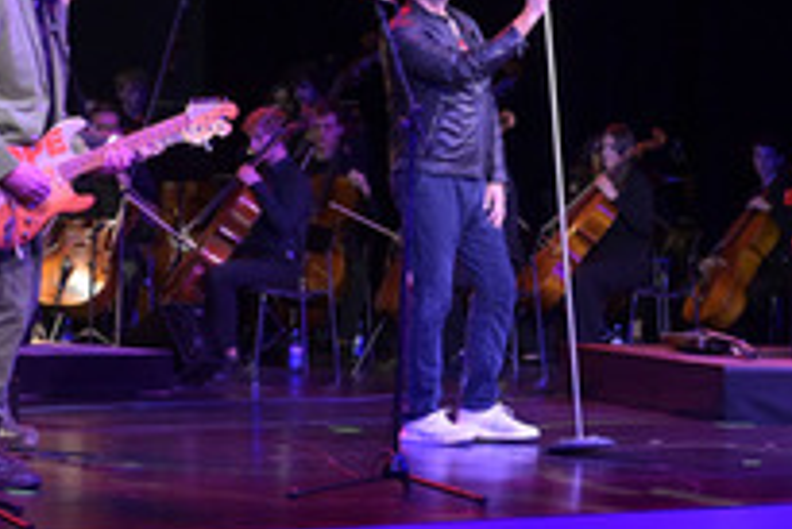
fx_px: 3192
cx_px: 612
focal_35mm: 145
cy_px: 73
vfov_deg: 9.4
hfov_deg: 14.1
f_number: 5
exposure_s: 1/250
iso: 8000
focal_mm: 66
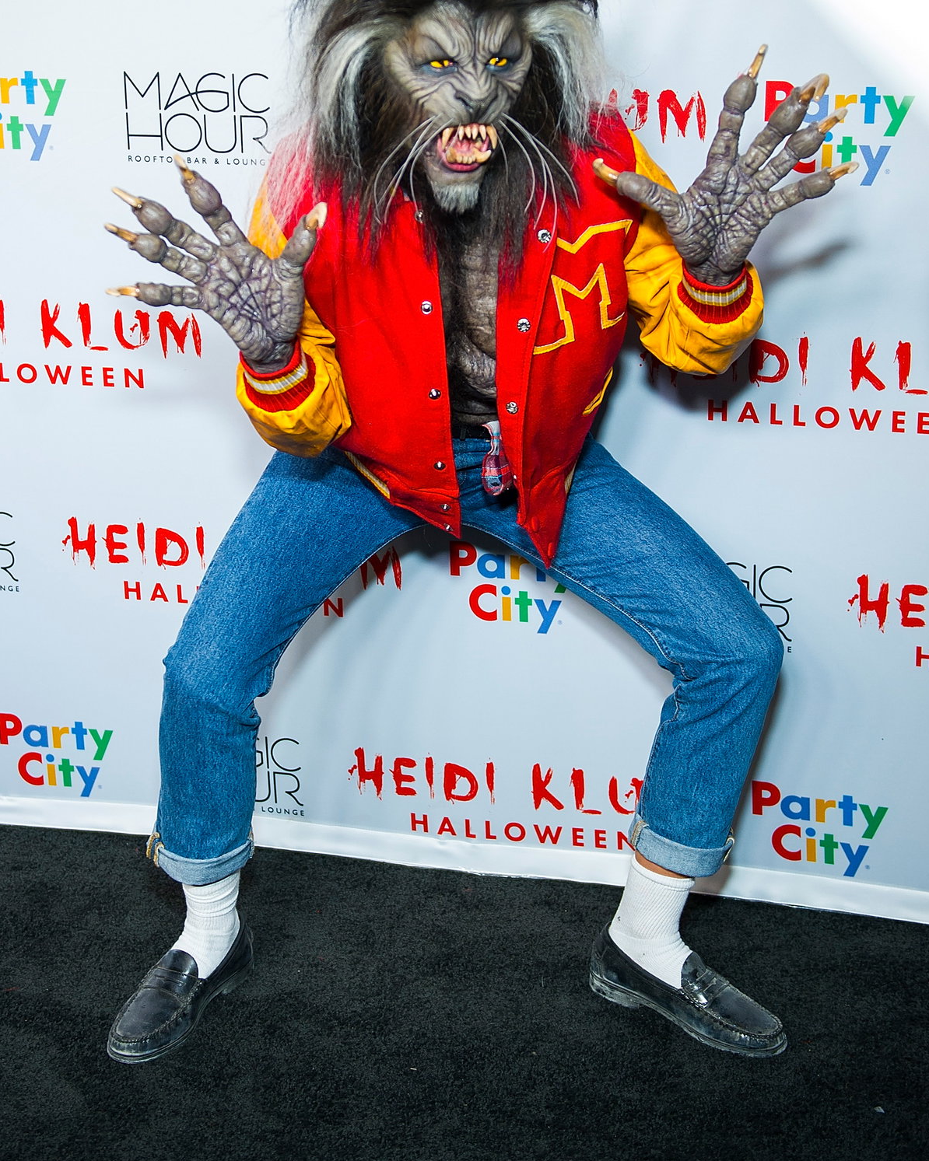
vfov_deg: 42.7
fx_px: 1478
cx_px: 465
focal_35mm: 43
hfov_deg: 34.9
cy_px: 470
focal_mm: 38
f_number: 2.8
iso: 800
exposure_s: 1/250
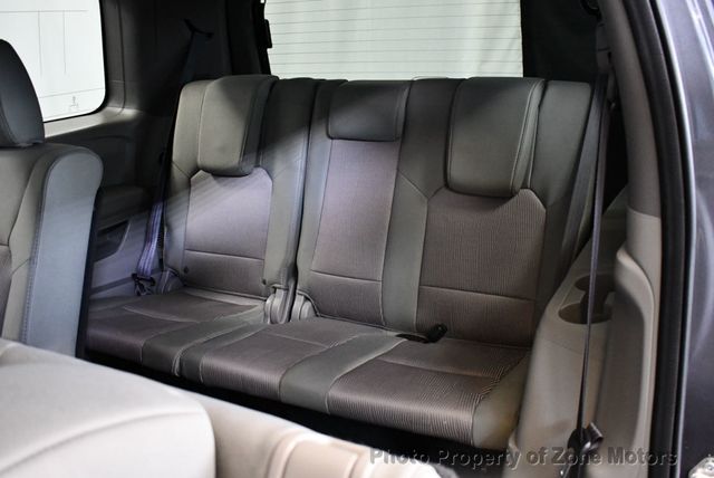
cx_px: 357
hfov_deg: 53.1
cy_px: 239
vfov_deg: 36.9
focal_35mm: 36
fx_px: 715
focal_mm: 18
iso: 3200
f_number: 3.5
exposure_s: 1/60
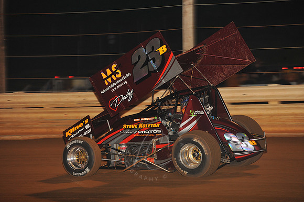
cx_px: 152
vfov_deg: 6.9
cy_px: 101
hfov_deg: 10.3
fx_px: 1688
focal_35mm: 200
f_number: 6.3
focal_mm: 200
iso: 1250
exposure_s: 1/320
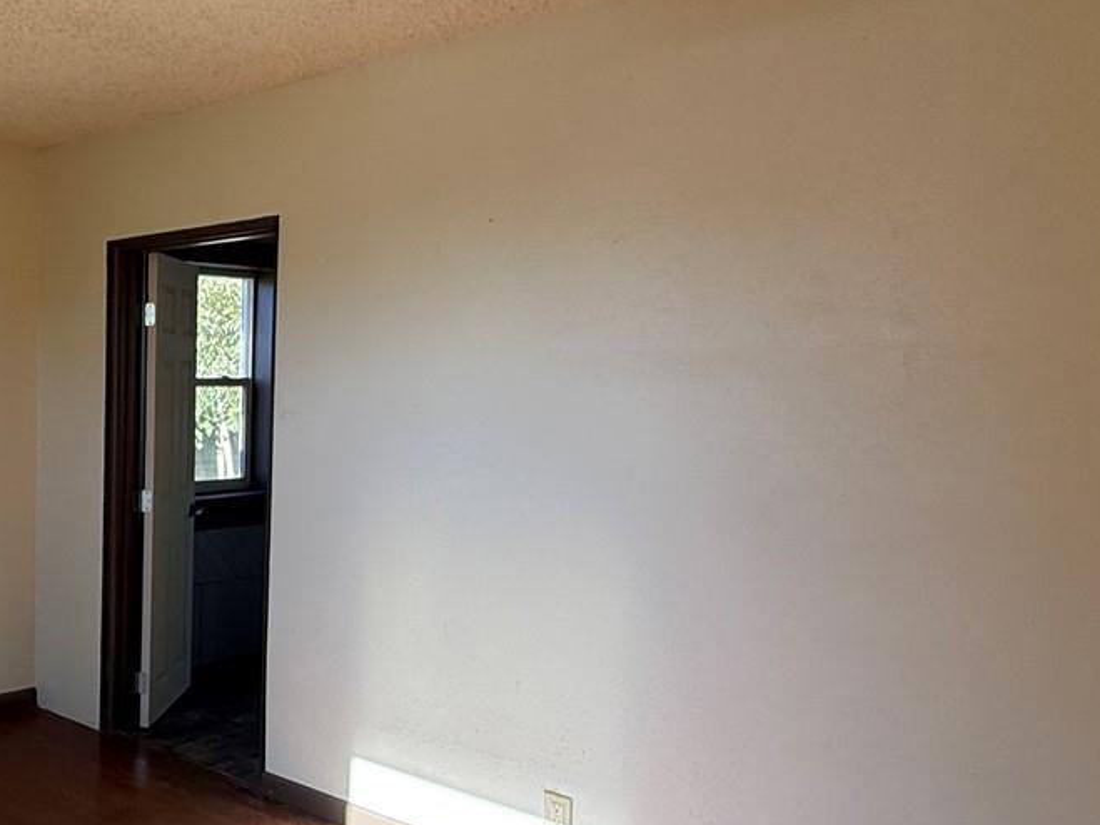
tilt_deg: -3.5
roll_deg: -0.3
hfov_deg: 41.6
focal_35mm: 34
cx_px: -139
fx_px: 1080
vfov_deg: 41.7
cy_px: 454
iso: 64
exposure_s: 1/117
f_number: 2.2
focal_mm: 2.22
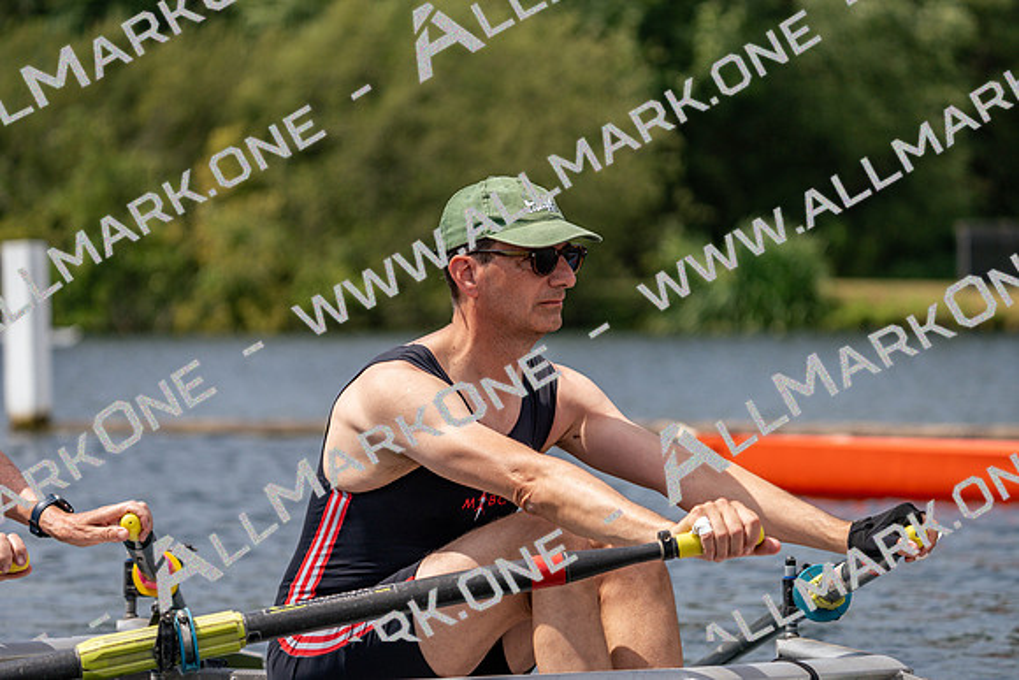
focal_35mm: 209
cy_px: 340
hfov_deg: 9.8
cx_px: 510
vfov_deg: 6.6
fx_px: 5917
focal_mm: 209
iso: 250
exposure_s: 1/1600
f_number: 5.6
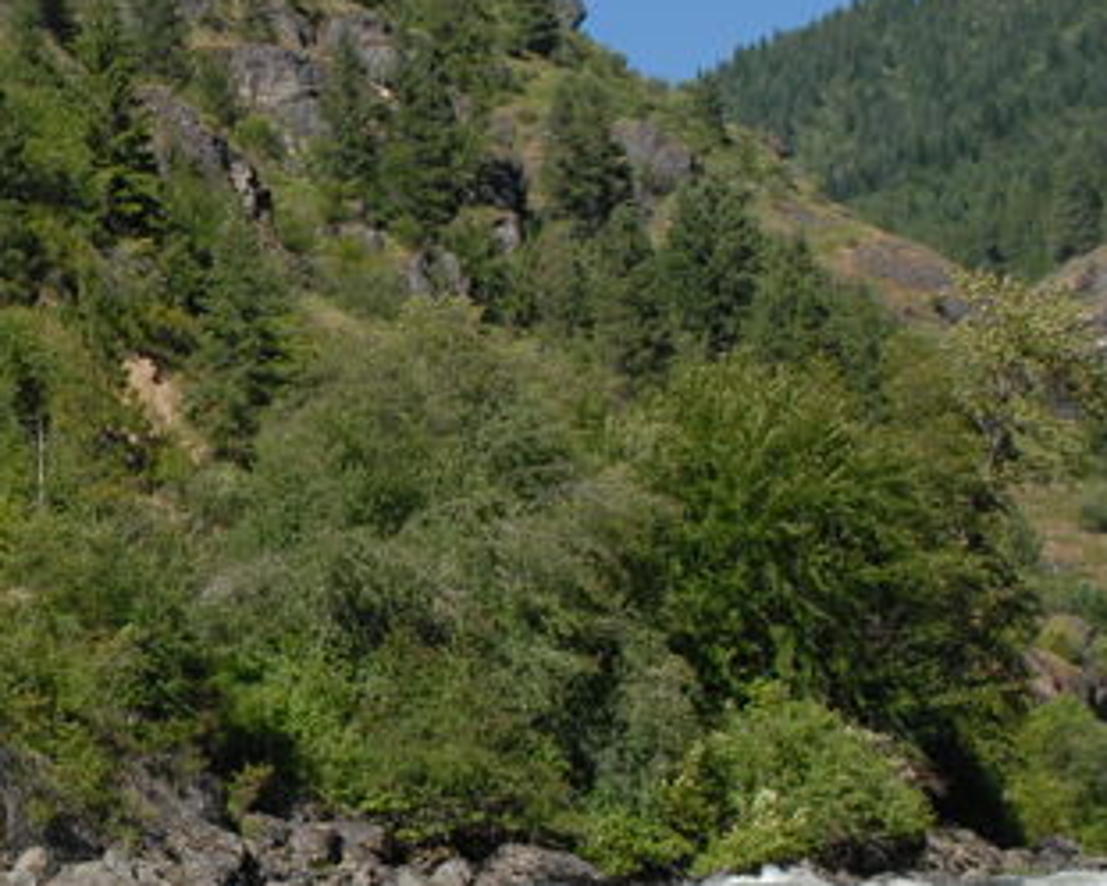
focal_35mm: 112
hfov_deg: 16.6
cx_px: -114
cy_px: 603
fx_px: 3677
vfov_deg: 13.7
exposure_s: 1/500
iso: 200
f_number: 6.3
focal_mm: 31
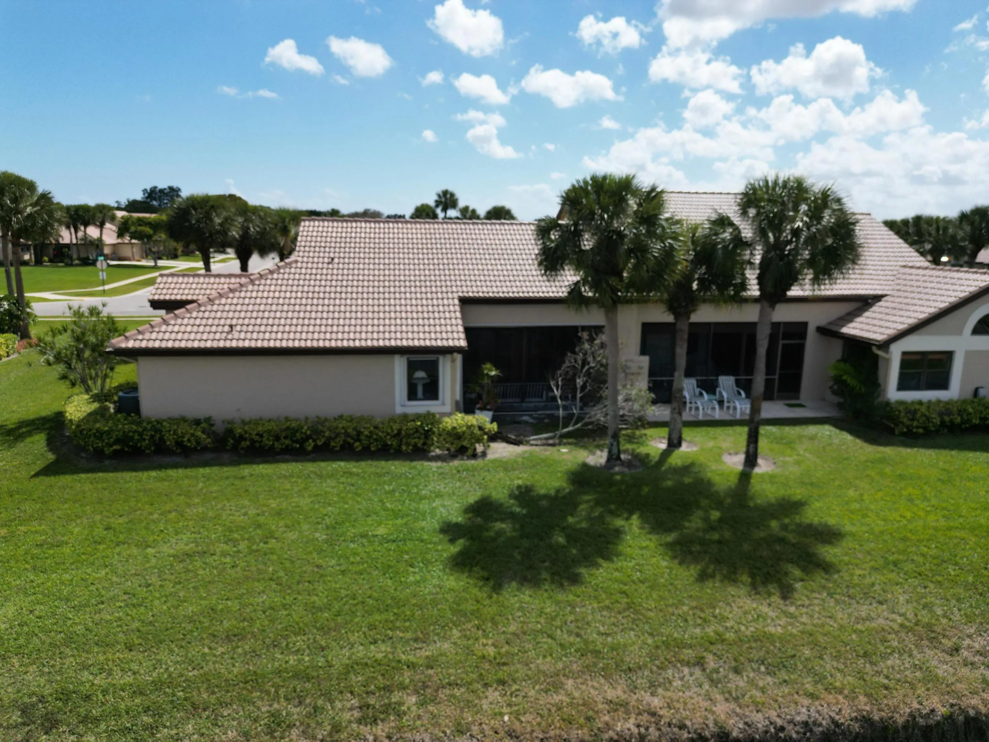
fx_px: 686
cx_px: 494
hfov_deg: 71.6
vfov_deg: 56.8
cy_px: 371
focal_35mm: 24
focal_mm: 6.72
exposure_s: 1/6000
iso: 150
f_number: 1.7
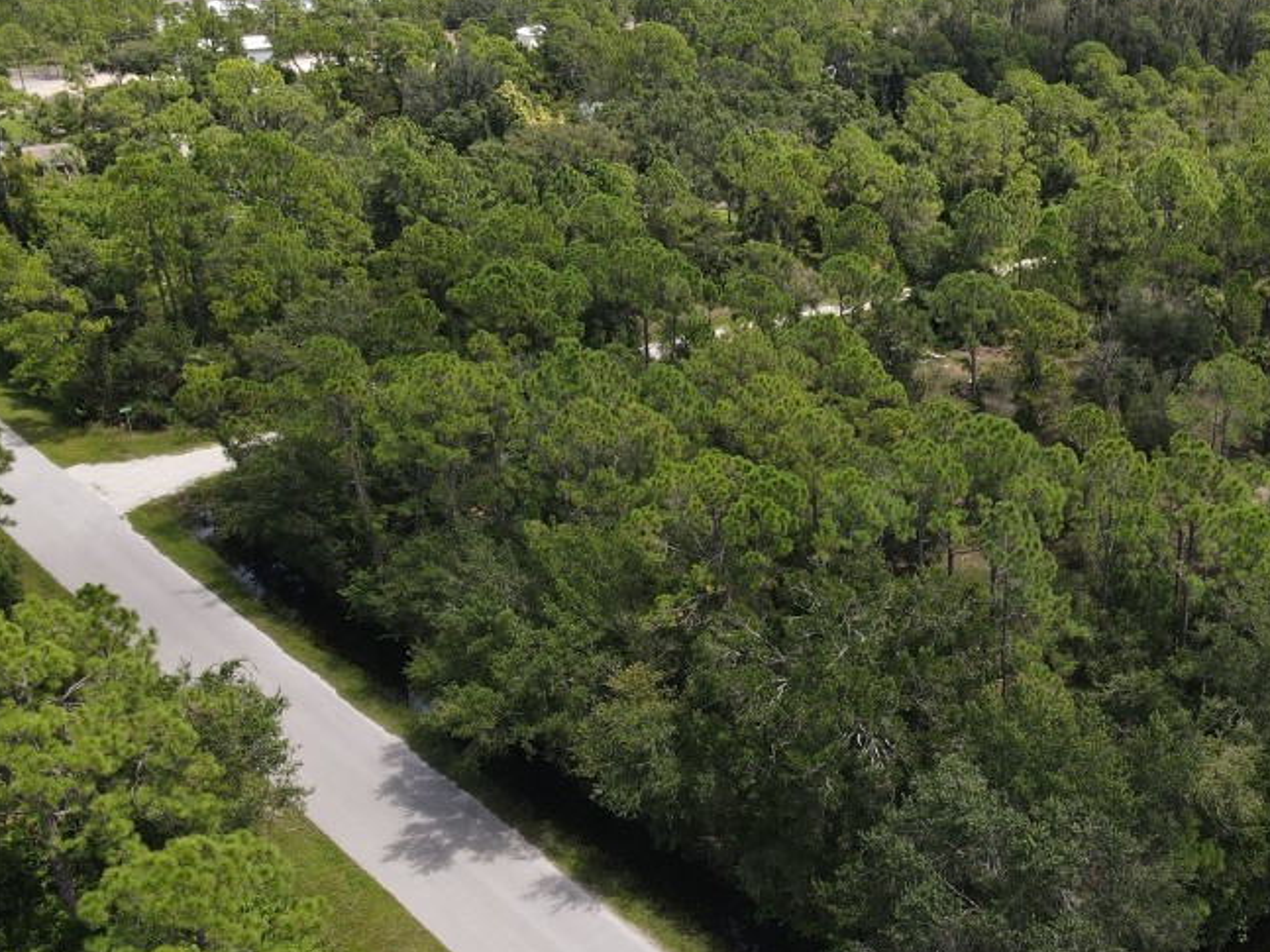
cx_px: 995
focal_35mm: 38
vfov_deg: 37.7
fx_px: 1394
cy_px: 489
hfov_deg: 46.7
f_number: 2.8
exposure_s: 1/500
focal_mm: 4.5
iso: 100
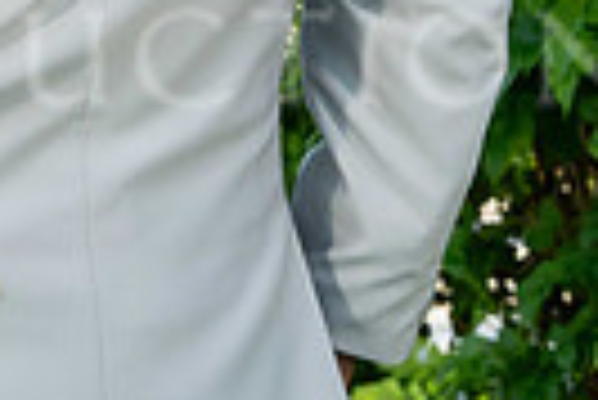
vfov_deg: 6.6
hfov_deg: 9.7
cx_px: -324
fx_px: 3409
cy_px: -213
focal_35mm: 205
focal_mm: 47
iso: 500
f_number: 4
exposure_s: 1/500
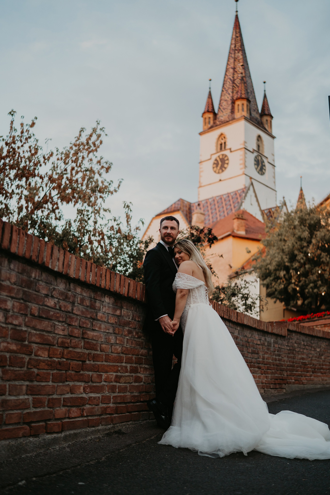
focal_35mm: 35
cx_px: 165
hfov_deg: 37.9
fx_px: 481
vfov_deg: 54.4
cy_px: 248
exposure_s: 1/1000
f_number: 1.4
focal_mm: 35
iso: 320
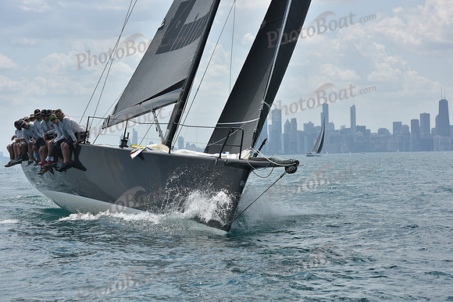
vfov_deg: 13.7
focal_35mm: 100
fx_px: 1259
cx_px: 226
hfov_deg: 20.4
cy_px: 151
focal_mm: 100
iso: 250
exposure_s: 1/1250
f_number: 9
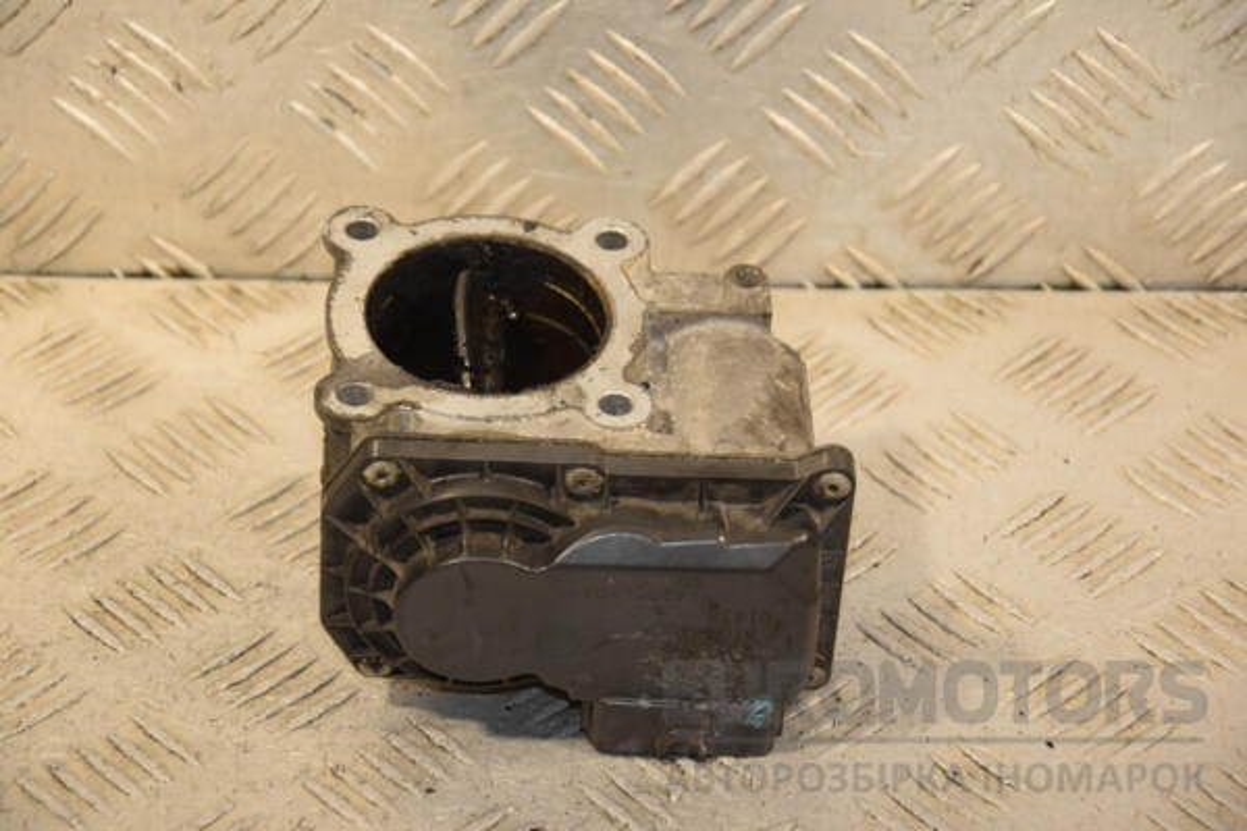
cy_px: 416
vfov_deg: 10.8
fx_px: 4416
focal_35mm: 128
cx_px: 624
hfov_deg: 16.1
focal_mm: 85
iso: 800
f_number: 5.6
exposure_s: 1/125
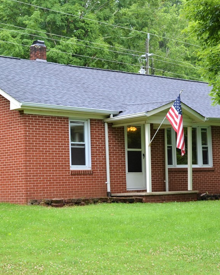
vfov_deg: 25.5
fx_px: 608
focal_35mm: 75
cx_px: 164
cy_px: 138
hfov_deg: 20.4
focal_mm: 35
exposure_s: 1/125
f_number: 5.6
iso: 280
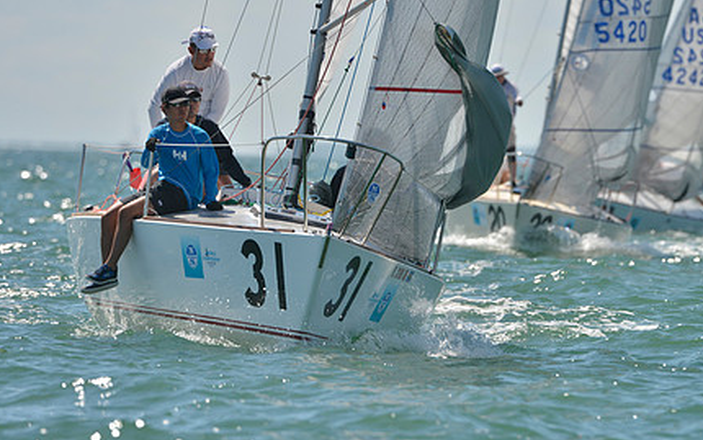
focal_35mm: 522
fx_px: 10004
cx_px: 389
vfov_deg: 2.5
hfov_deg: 4.0
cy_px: 209
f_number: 6.3
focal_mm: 380
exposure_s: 1/1250
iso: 200
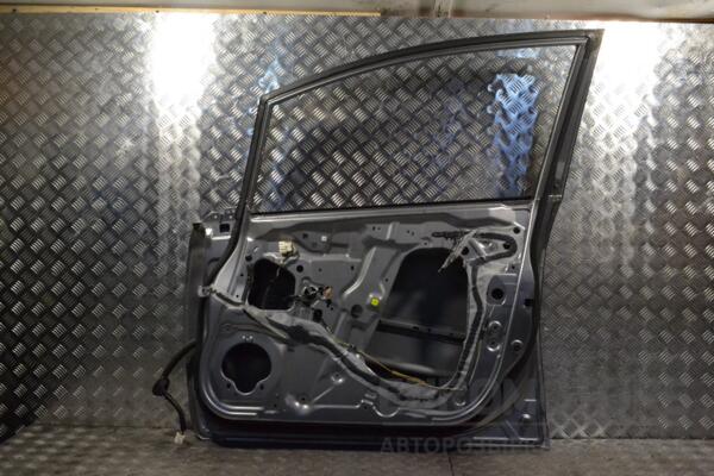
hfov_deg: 53.1
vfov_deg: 36.9
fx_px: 714
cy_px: 238
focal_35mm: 36
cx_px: 357
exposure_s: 1/400
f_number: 10
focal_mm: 24
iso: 3200
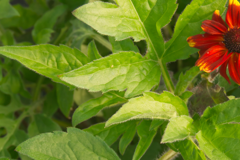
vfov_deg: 11.3
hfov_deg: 16.8
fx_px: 812
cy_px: 74
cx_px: 169
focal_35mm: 122
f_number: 16
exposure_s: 1/100
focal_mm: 55
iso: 800
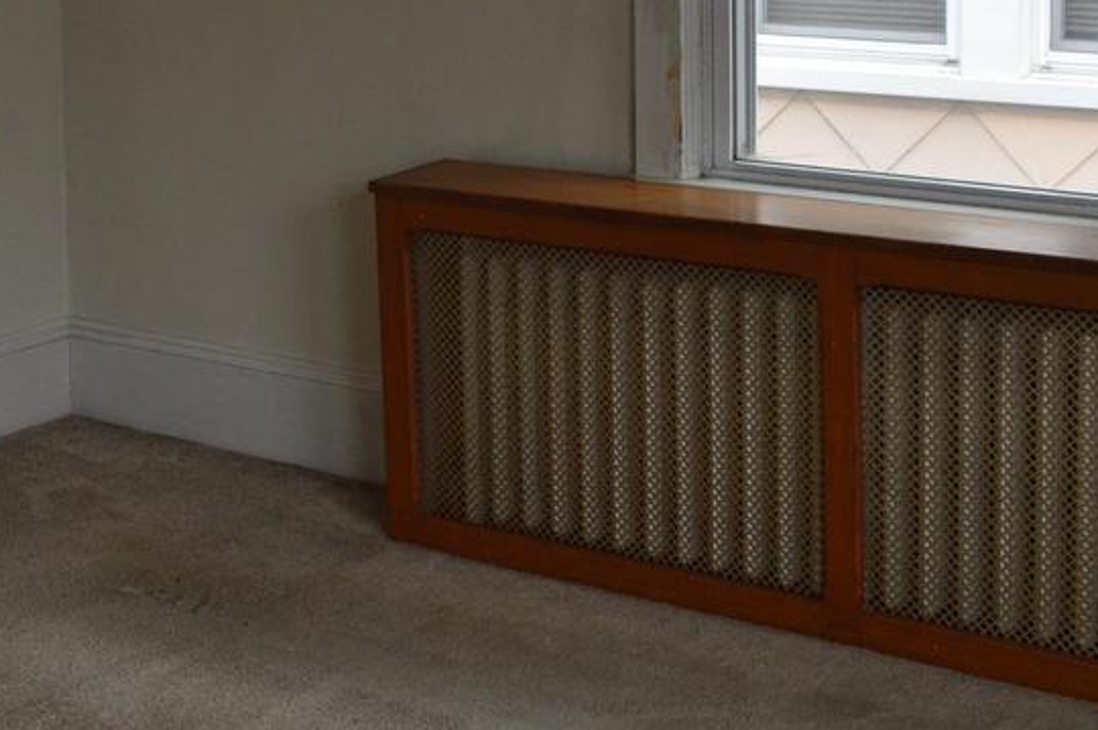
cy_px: -52
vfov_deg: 18.3
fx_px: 2194
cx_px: 102
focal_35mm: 72
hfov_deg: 27.1
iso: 560
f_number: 8
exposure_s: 1/60
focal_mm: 18
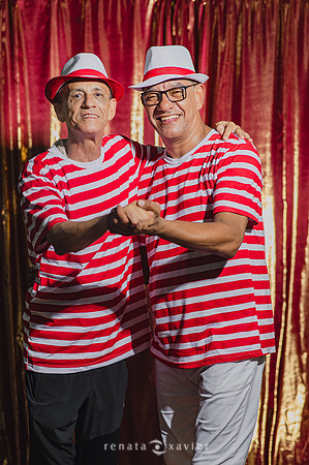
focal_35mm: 85
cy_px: 232
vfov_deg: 23.9
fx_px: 1097
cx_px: 154
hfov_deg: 16.0
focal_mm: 85
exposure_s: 1/200
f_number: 2.5
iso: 125
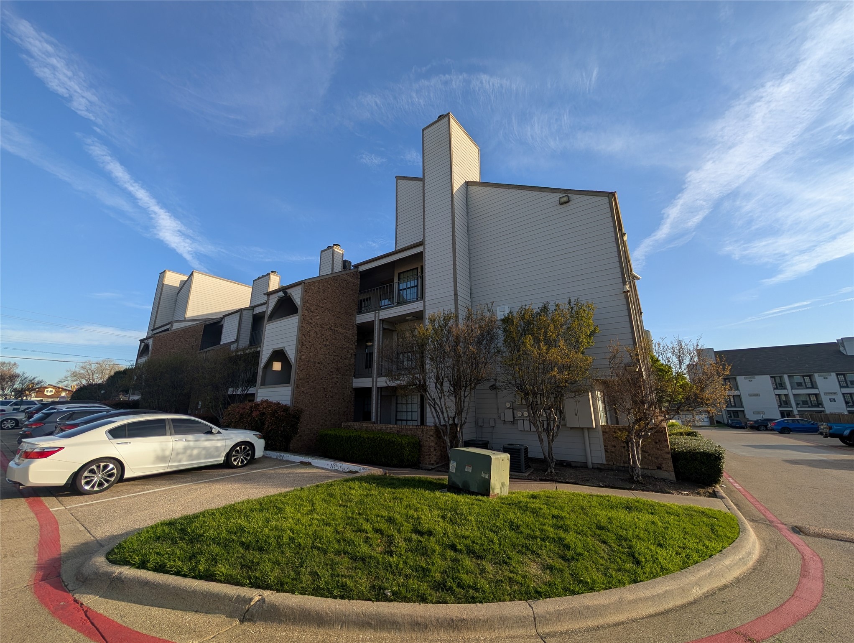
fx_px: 296
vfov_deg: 94.6
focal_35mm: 12
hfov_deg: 110.5
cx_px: 427
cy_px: 322
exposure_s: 1/2169
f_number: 1.7
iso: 54
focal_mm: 2.02
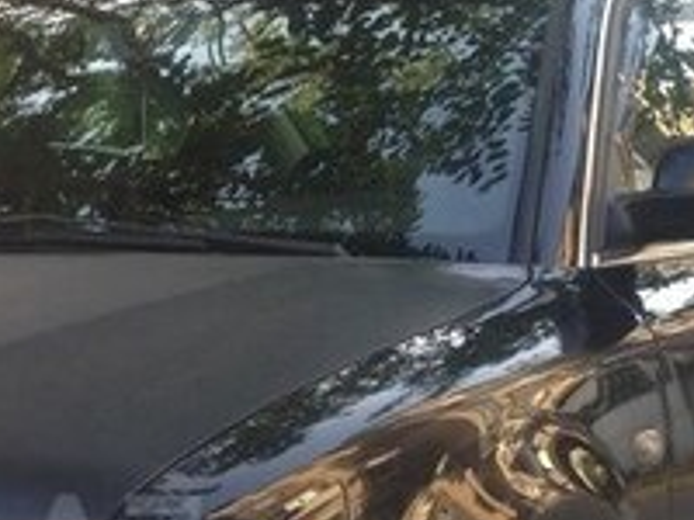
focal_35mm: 109
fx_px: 2185
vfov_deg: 13.4
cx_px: -153
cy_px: 546
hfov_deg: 17.2
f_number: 2.4
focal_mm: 4.12
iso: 50
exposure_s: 1/120
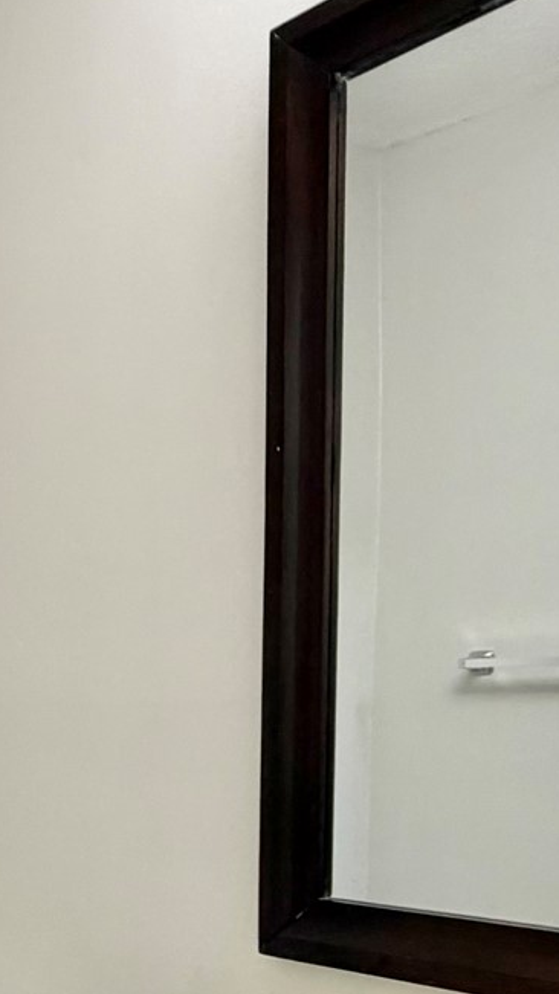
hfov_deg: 23.2
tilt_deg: -3.7
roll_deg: +0.0
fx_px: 1265
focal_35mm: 48
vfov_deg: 40.9
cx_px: -81
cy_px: 809
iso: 250
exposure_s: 1/120
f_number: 2.2
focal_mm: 2.22
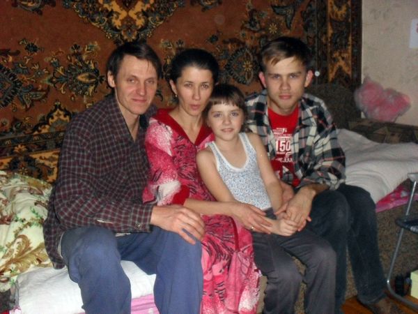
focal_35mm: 35
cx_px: 209
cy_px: 157
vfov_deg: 40.7
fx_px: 423
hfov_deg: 52.6
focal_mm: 6.3
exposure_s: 1/45
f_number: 8.4
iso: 400
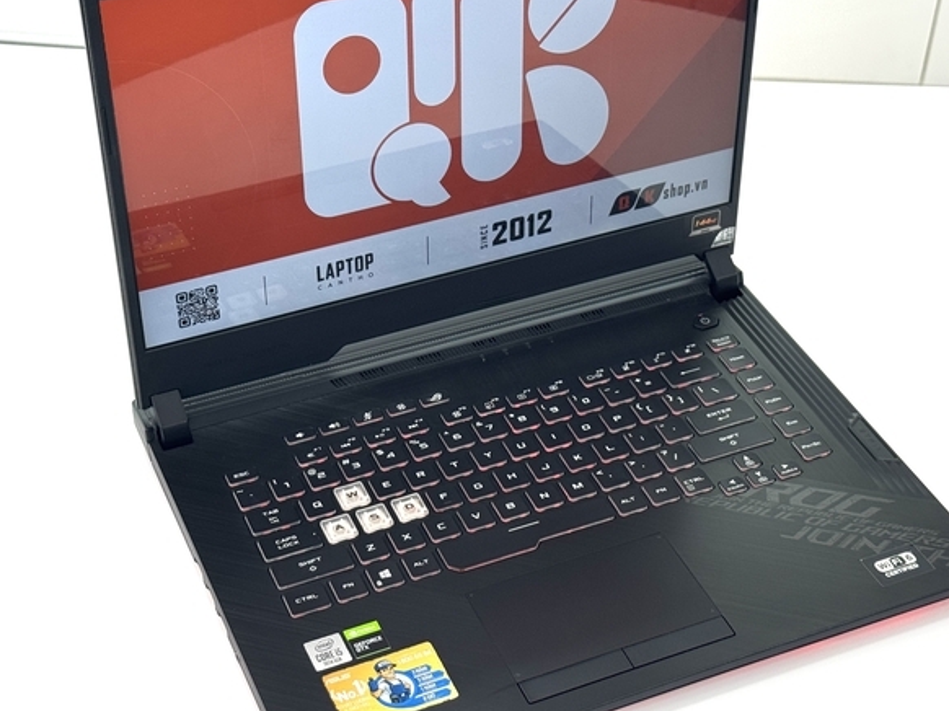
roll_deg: +0.5
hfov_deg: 29.4
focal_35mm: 66
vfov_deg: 22.2
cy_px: 328
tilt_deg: -39.4
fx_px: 1809
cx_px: 427
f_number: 1.78
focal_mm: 6.76
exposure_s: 1/121
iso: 64
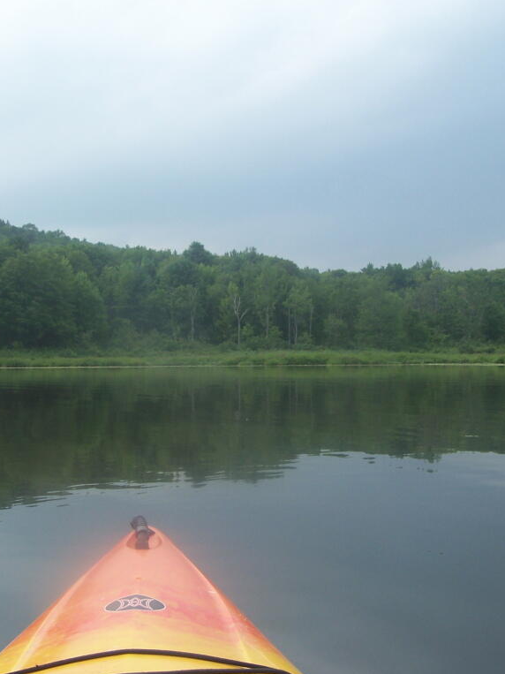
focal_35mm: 51
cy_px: 337
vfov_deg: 37.5
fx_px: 992
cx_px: 184
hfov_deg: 28.4
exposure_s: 1/400
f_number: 2.8
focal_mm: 6.3
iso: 80
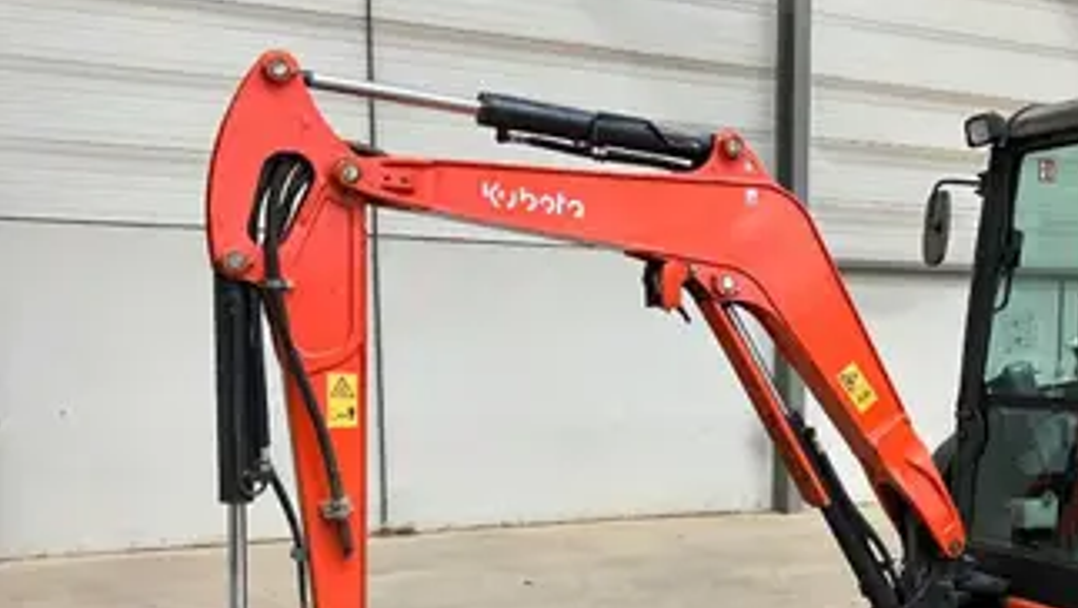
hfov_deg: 42.5
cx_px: 798
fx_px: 1344
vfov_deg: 24.9
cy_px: 521
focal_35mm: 47
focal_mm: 3
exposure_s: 1/60
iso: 160
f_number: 1.8
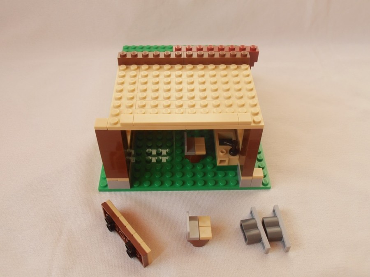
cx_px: 185
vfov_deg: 38.7
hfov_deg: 50.1
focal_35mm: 37
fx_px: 395
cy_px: 138
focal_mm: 6.61
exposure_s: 1/100
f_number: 3.9
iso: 80
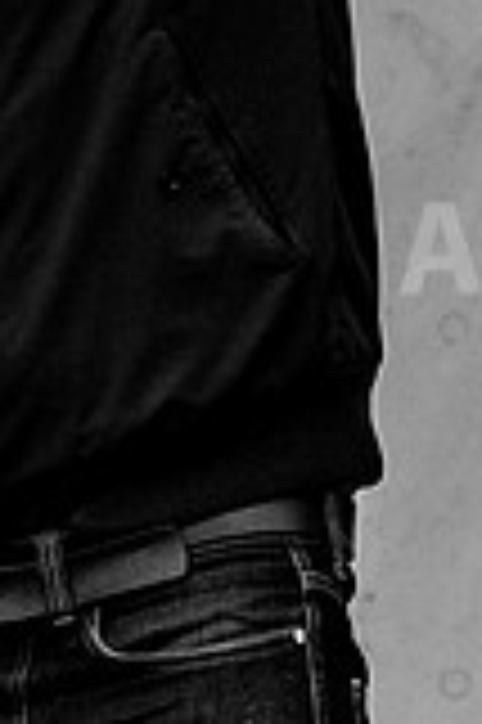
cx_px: -92
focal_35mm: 1566
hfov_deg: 0.9
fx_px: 31516
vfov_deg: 1.3
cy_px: -123
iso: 800
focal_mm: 200
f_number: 5.6
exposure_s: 1/640
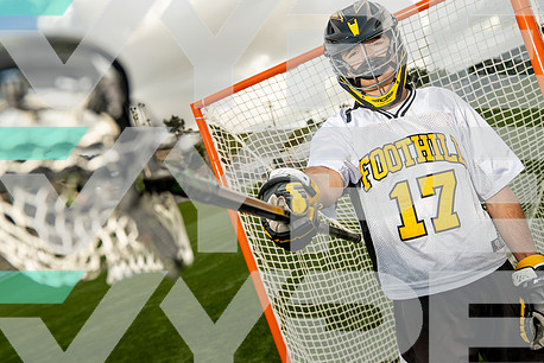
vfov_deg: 35.1
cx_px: 267
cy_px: 190
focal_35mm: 38
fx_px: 575
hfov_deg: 50.7
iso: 200
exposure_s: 1/250
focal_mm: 30
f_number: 4
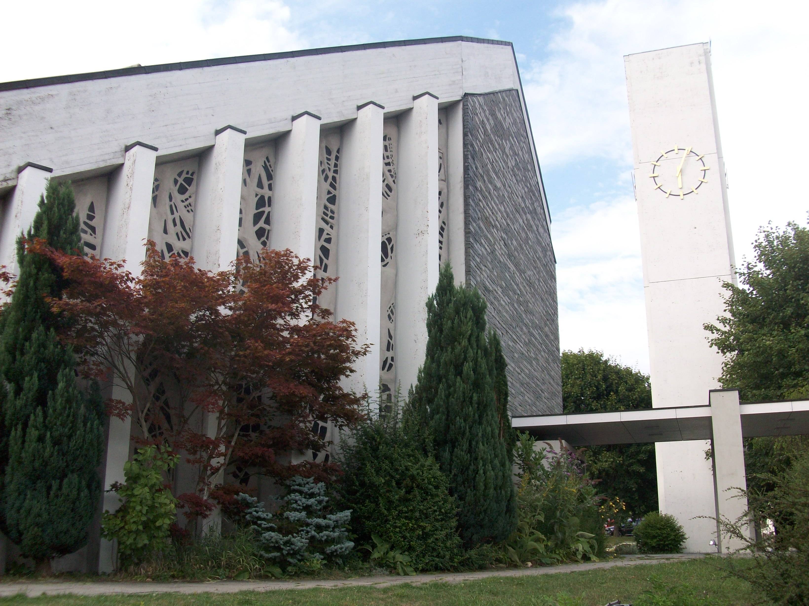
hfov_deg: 54.0
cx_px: 404
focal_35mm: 34
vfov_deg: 41.8
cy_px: 303
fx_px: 795
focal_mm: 5.7
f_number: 2.8
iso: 64
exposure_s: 1/386
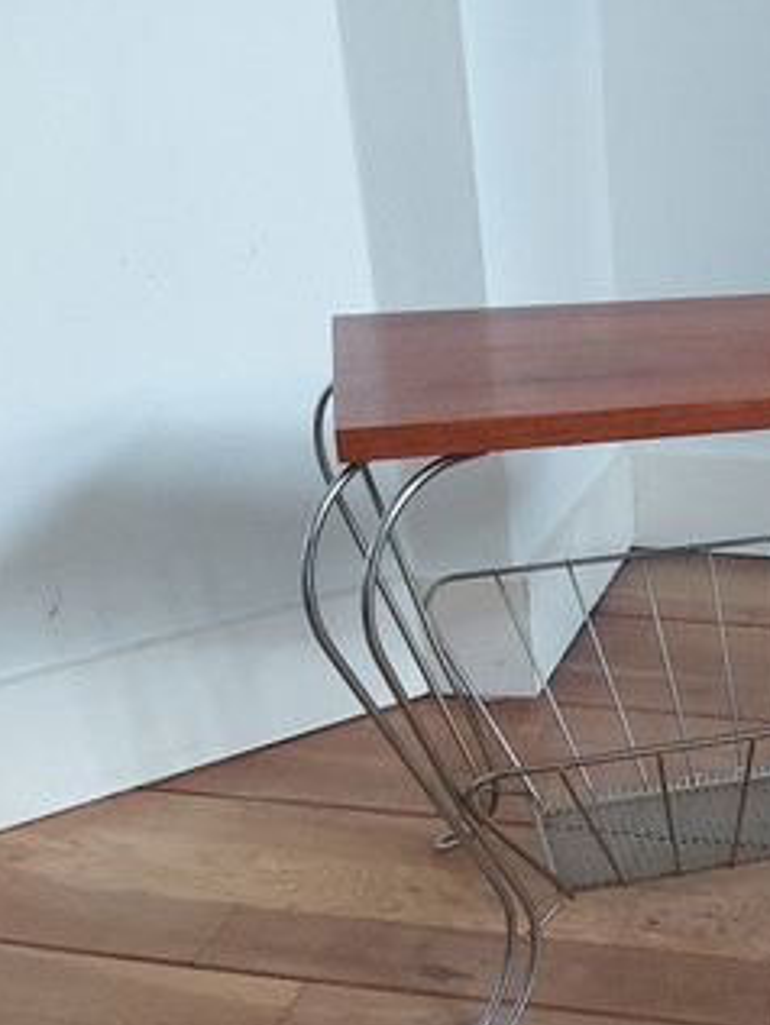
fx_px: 1245
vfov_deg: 44.6
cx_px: 764
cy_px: 611
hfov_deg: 31.8
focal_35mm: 42
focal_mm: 3.92
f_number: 1.7
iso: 400
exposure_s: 1/33
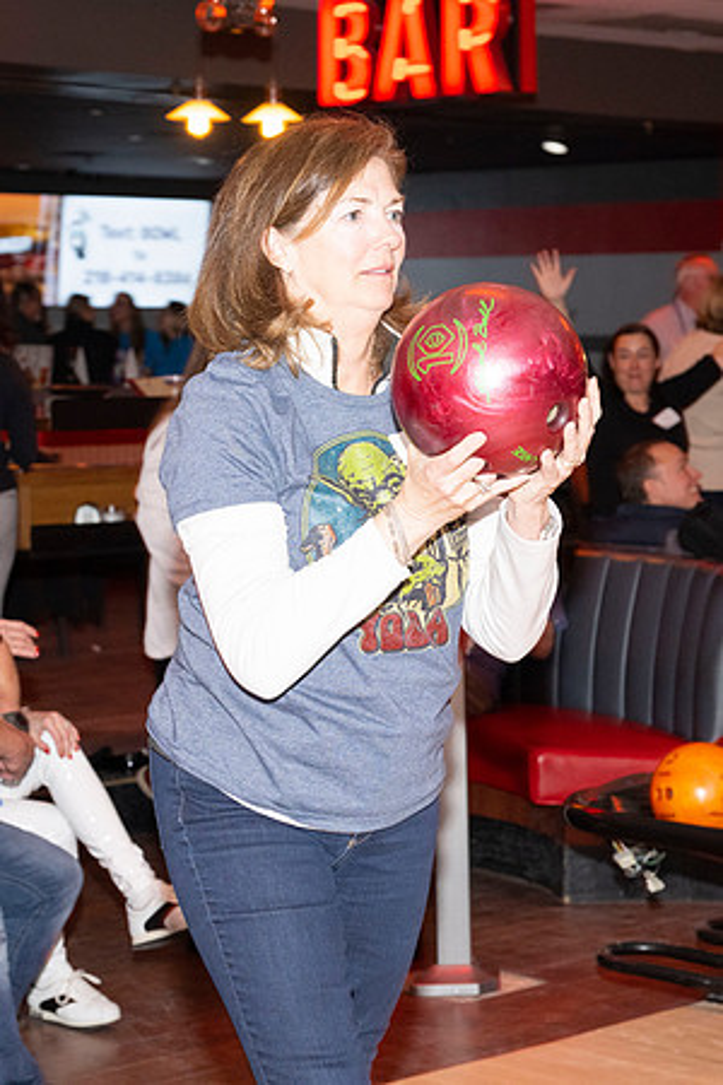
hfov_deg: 15.4
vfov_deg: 23.0
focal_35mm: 89
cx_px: 267
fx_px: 2666
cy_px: 542
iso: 2000
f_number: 5.6
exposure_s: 1/100
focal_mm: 59
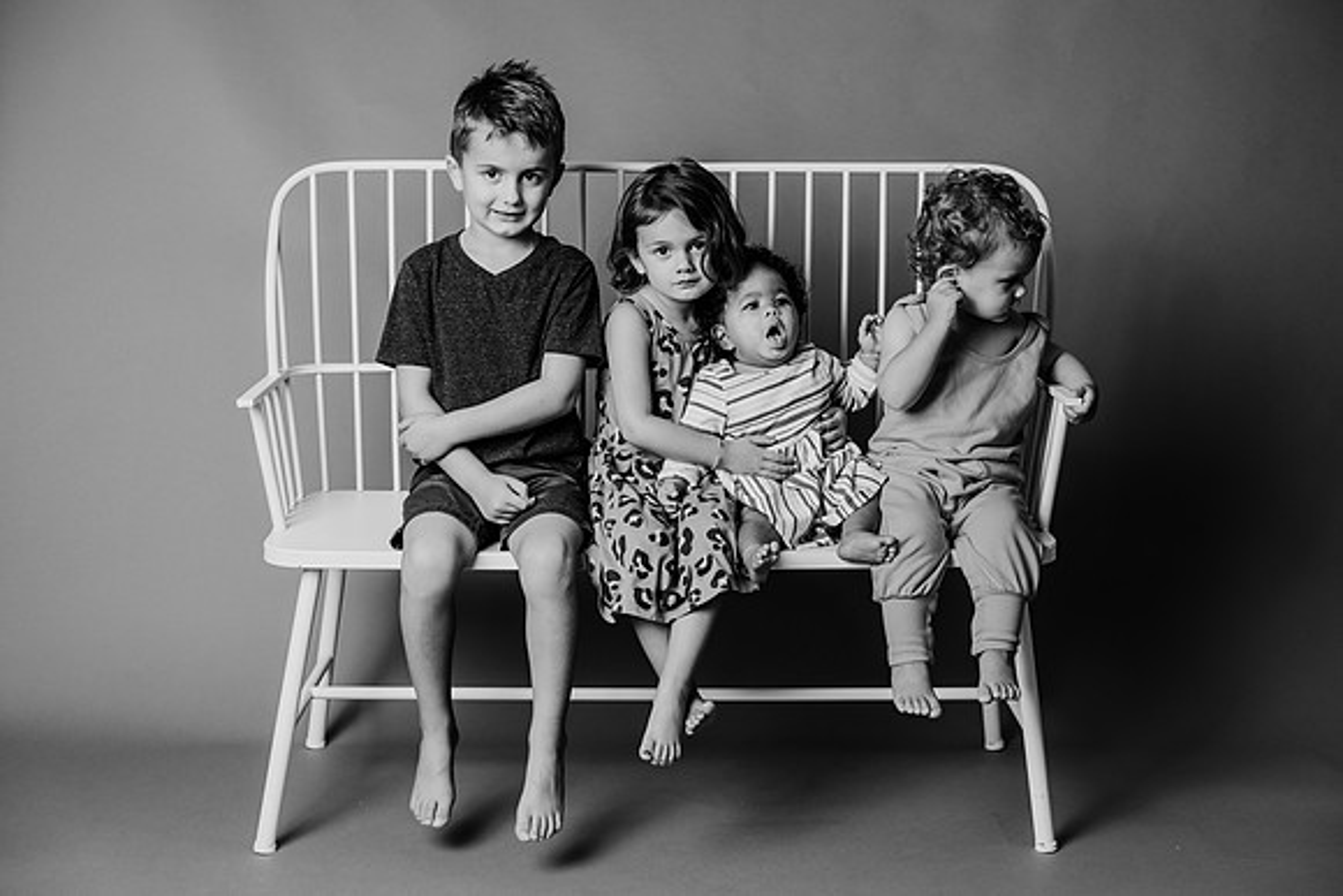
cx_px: 681
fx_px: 1914
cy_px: 448
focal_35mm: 51
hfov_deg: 38.7
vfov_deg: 26.3
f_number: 4
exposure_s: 1/160
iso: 250
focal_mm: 50
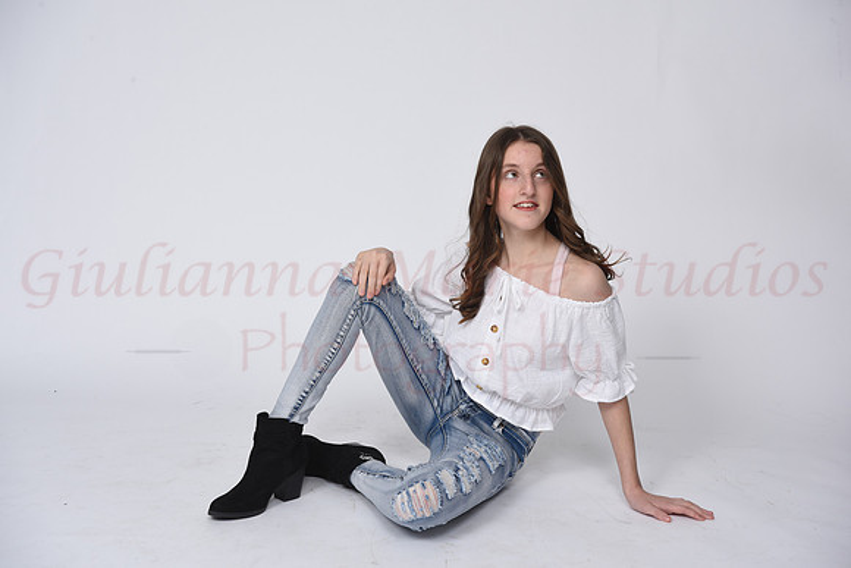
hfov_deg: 41.1
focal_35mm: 48
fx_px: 1135
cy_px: 284
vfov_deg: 28.1
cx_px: 426
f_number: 9
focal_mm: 48
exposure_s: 1/125
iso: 160
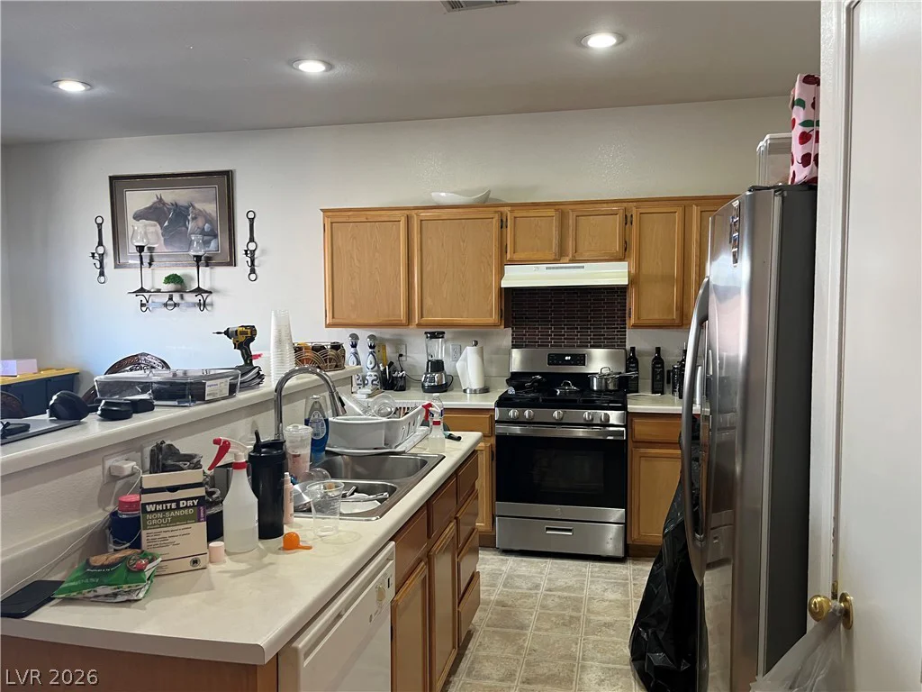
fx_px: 693
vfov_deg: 53.1
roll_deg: -0.1
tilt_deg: -4.6
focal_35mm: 26
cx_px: 461
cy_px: 346
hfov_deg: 67.3
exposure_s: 1/60
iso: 100
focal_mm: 5.1
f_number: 1.6
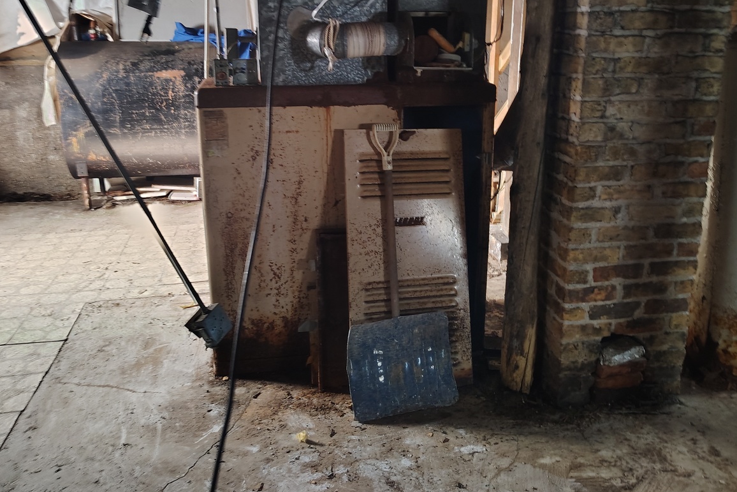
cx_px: 376
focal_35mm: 31
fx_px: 635
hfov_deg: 60.3
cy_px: 195
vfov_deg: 42.1
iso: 763
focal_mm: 5.56
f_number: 1.8
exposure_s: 1/10
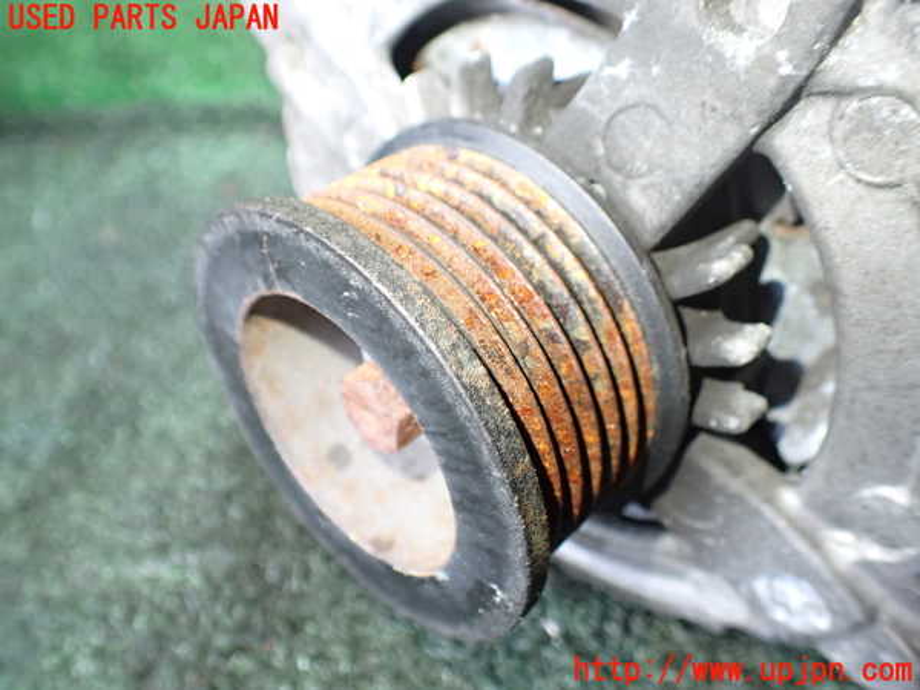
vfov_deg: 46.8
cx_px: 460
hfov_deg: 60.0
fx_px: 797
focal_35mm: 30
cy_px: 345
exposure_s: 1/60
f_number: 2.3
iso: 800
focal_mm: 5.4
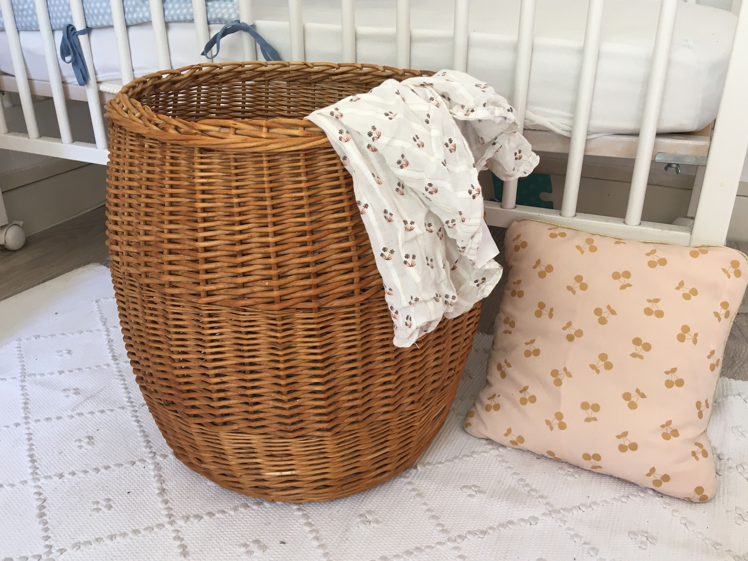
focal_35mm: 31
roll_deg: +0.3
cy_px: 288
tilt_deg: -27.7
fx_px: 670
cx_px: 386
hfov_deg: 58.3
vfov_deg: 45.4
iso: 64
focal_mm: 4.15
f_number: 2.2
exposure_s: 1/33
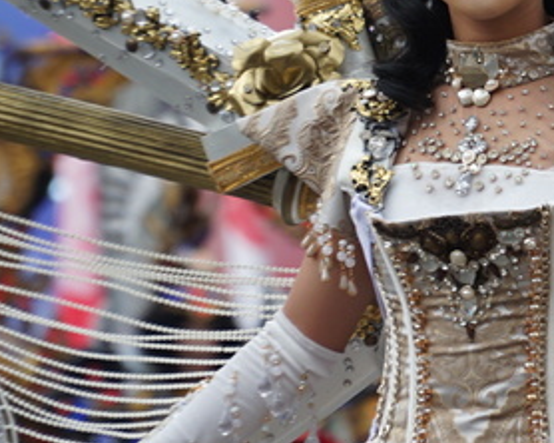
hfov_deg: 4.6
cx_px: 664
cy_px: -24
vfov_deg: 3.6
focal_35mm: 424
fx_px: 6947
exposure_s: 1/200
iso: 200
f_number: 4
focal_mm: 105
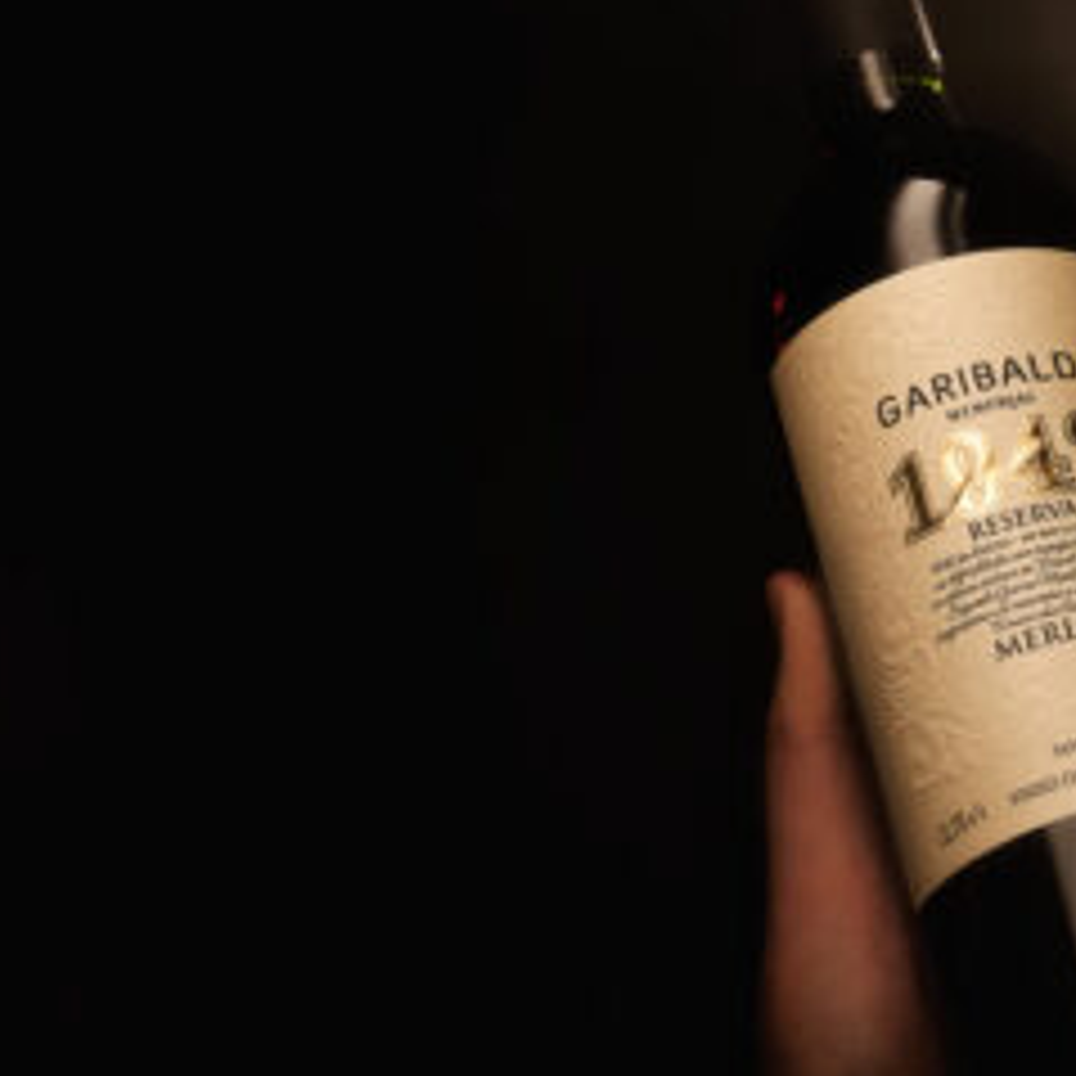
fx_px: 4079
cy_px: 597
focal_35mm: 116
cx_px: 936
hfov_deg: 14.9
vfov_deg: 15.0
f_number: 4
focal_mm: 47.6
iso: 800
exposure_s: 1/125
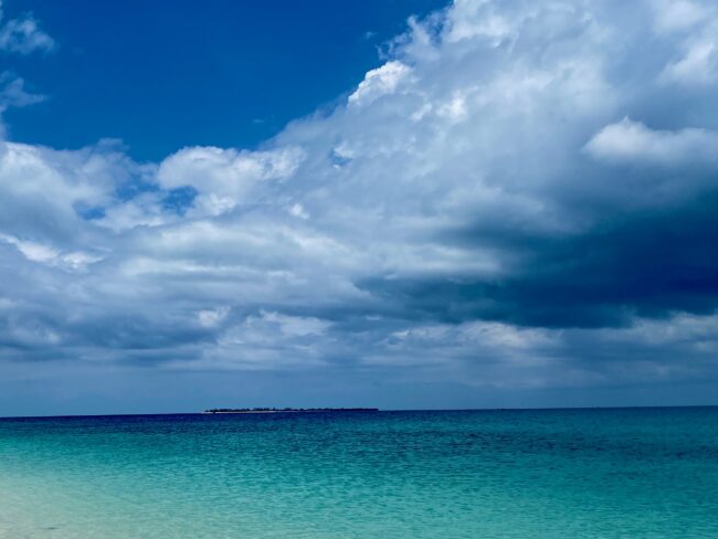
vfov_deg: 35.5
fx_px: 830
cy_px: 370
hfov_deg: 46.0
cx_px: 233
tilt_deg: +3.3
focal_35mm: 40
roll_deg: -0.1
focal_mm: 4.25
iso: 32
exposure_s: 1/9615
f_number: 1.8
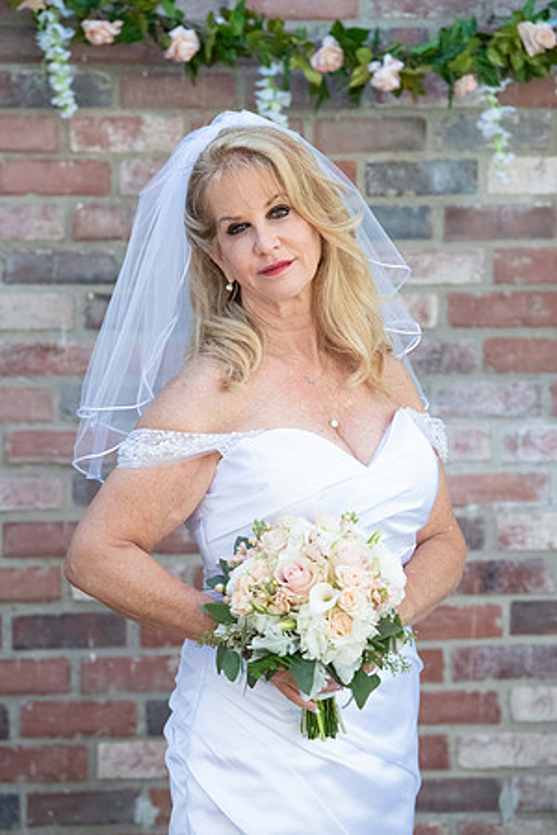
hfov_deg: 9.1
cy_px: 418
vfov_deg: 13.7
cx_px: 278
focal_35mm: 150
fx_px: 3481
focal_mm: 150
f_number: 5
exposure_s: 1/1000
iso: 1250
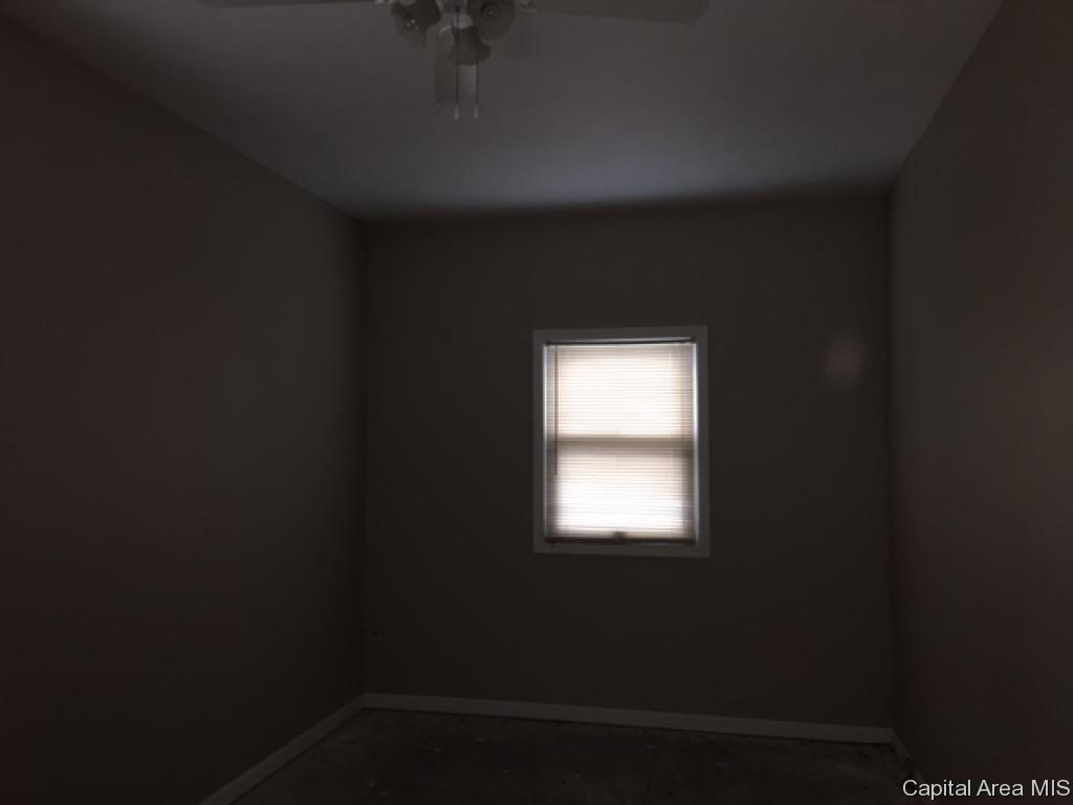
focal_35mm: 29
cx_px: 536
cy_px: 402
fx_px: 899
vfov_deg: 48.2
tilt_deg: +2.7
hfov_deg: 61.7
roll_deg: -1.0
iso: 80
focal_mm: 4.15
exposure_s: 1/16
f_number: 2.2
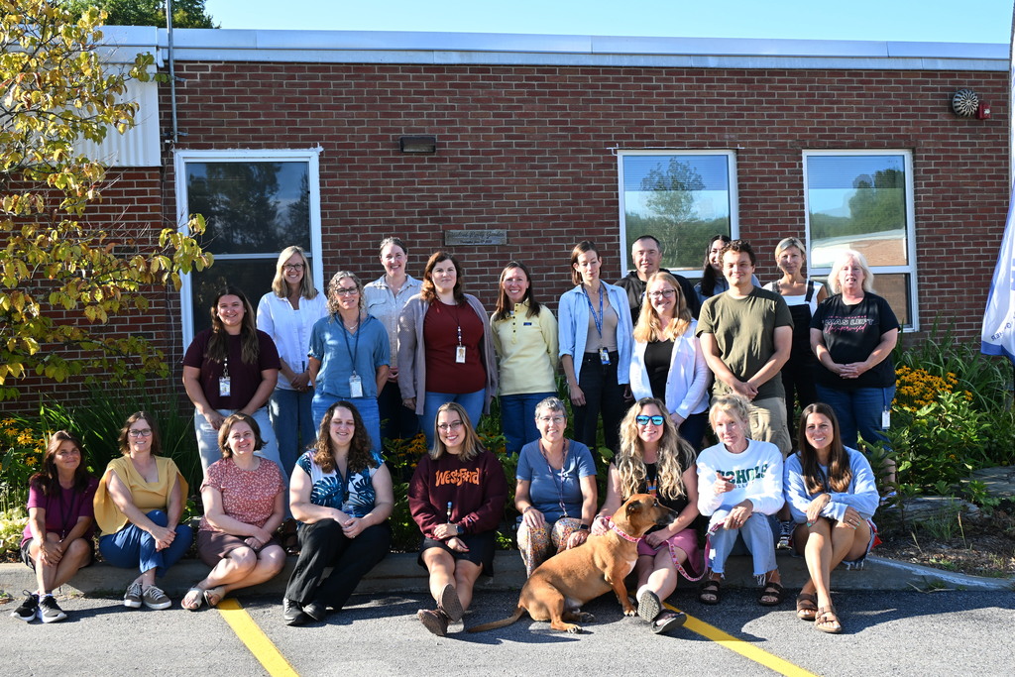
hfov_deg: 48.7
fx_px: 1121
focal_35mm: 40
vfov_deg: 33.6
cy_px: 338
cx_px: 508
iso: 200
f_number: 5.6
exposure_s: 1/250
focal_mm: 26.5
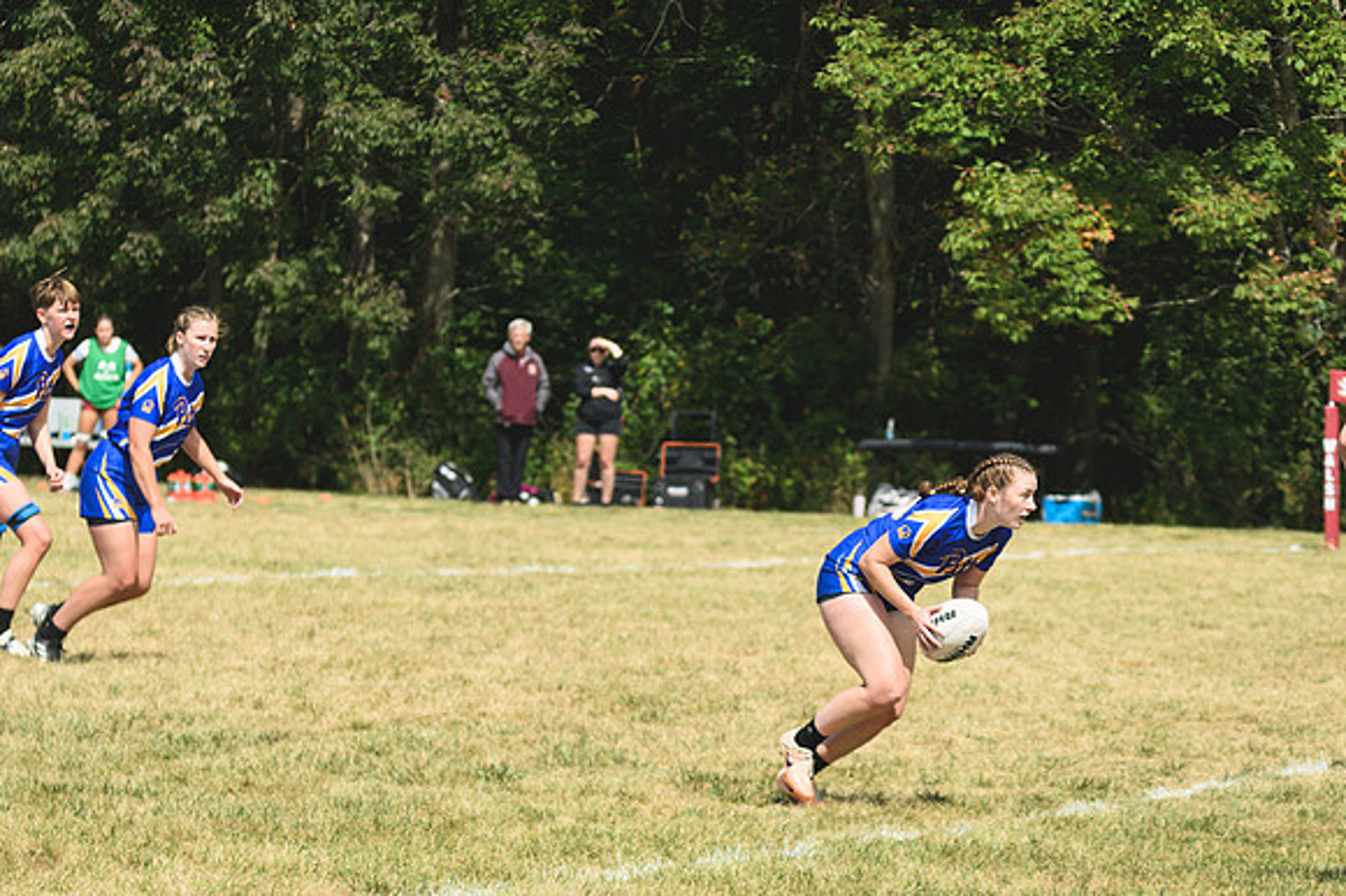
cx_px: 673
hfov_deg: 8.6
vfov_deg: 5.7
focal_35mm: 240
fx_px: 8968
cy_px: 448
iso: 125
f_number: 5
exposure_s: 1/1000
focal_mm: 160
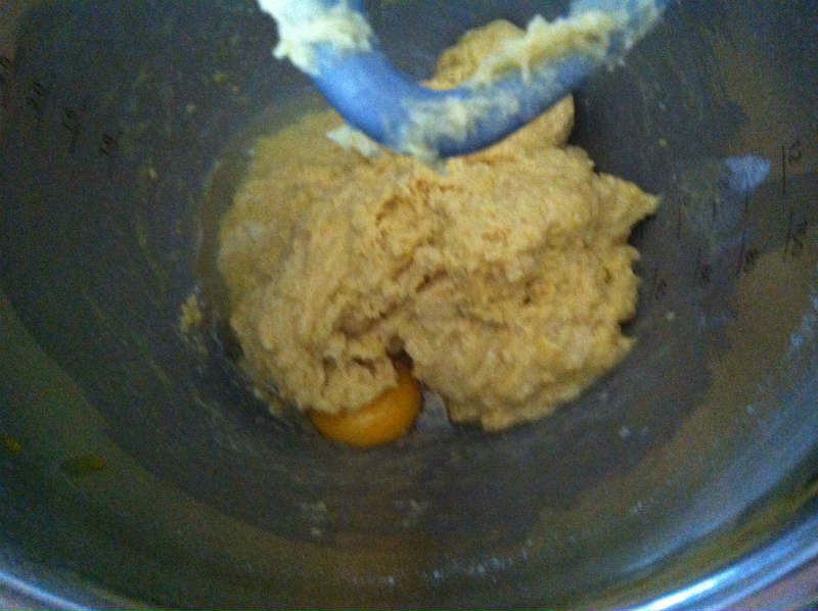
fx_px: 826
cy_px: 306
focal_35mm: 35
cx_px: 409
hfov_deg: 52.7
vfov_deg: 40.6
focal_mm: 3.85
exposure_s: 1/15
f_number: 2.8
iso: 1000
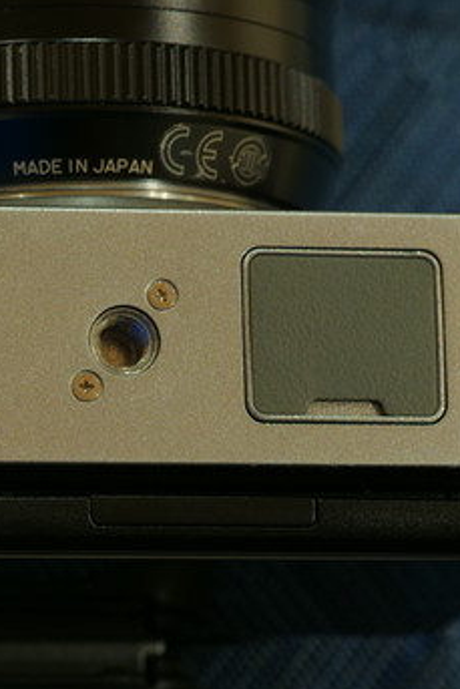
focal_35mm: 233
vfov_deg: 8.8
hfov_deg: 5.9
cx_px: -12
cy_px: 460
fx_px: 4461
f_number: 5.6
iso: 200
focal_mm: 60
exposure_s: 2
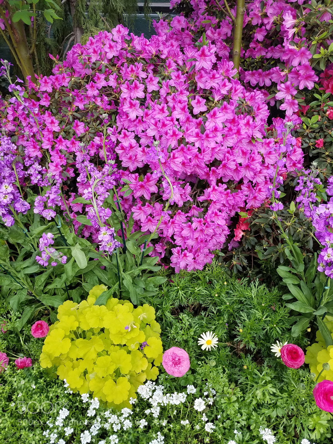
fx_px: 333
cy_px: 222
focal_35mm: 26
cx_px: 166
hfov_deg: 53.1
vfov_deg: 67.3
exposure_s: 1/288
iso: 50
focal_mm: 4.2
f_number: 1.7
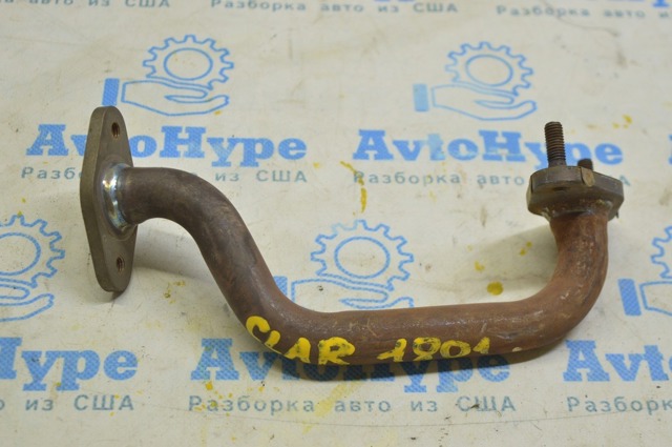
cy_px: 224
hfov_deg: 28.1
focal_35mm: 72
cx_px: 336
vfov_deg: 18.9
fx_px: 1342
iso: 400
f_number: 5.6
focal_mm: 48
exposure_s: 1/25
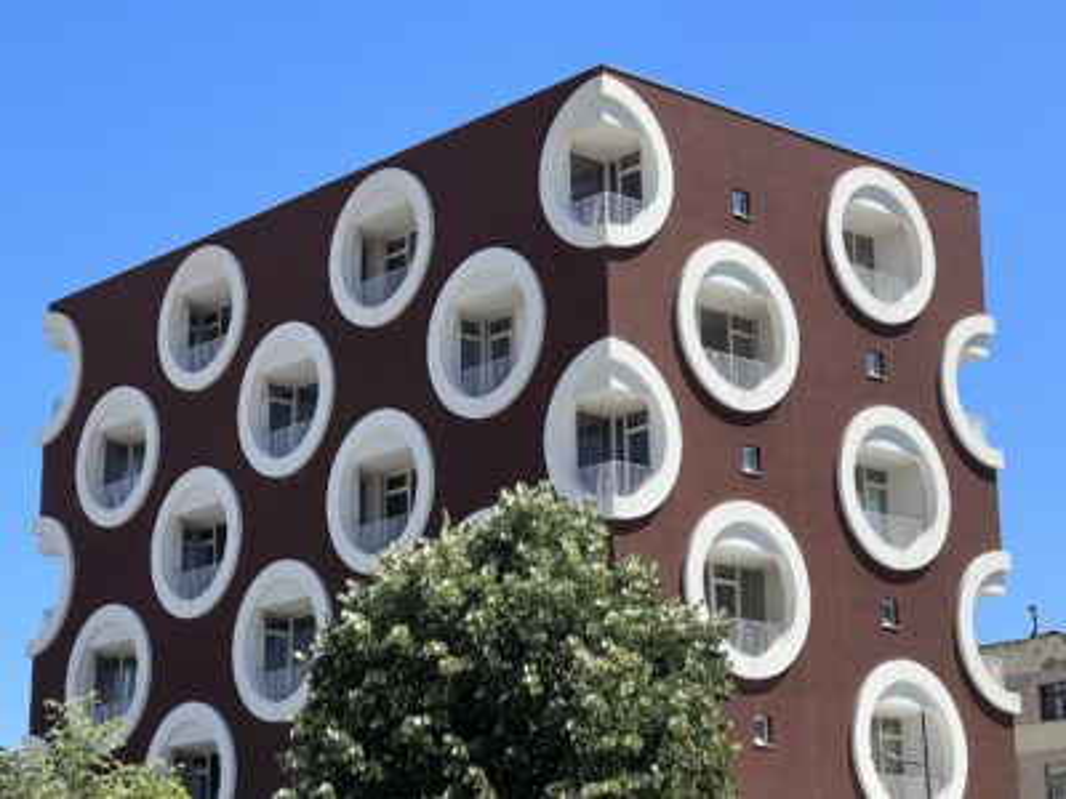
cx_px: 533
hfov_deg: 25.3
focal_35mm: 77
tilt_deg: +15.7
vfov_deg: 19.1
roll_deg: +0.9
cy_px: 400
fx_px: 2371
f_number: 2.8
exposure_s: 1/479
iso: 32
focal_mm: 9
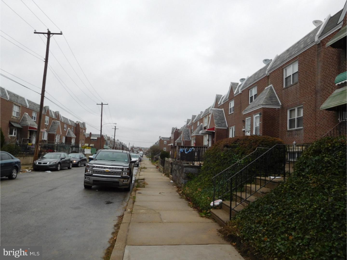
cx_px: 174
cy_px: 130
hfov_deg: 69.4
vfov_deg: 54.9
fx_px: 251
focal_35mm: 25
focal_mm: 4.5
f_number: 3.4
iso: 125
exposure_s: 1/125
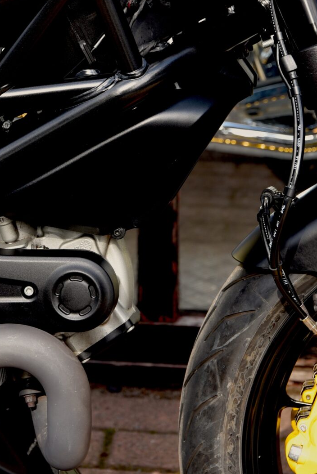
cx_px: 98
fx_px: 2242
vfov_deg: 12.0
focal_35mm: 170
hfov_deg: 8.1
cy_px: 116
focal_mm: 70
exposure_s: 1/100
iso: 100
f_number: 5
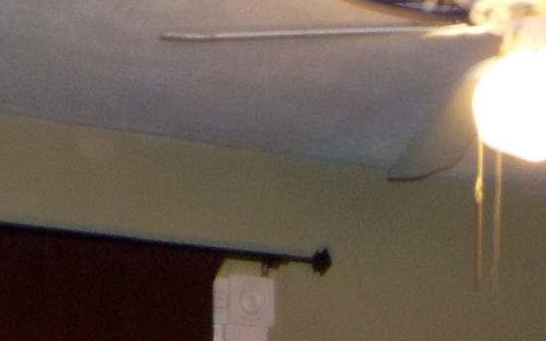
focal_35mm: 118
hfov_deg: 17.6
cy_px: 678
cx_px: 389
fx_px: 1756
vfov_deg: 10.3
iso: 200
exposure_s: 1/30
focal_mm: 4.1
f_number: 3.3
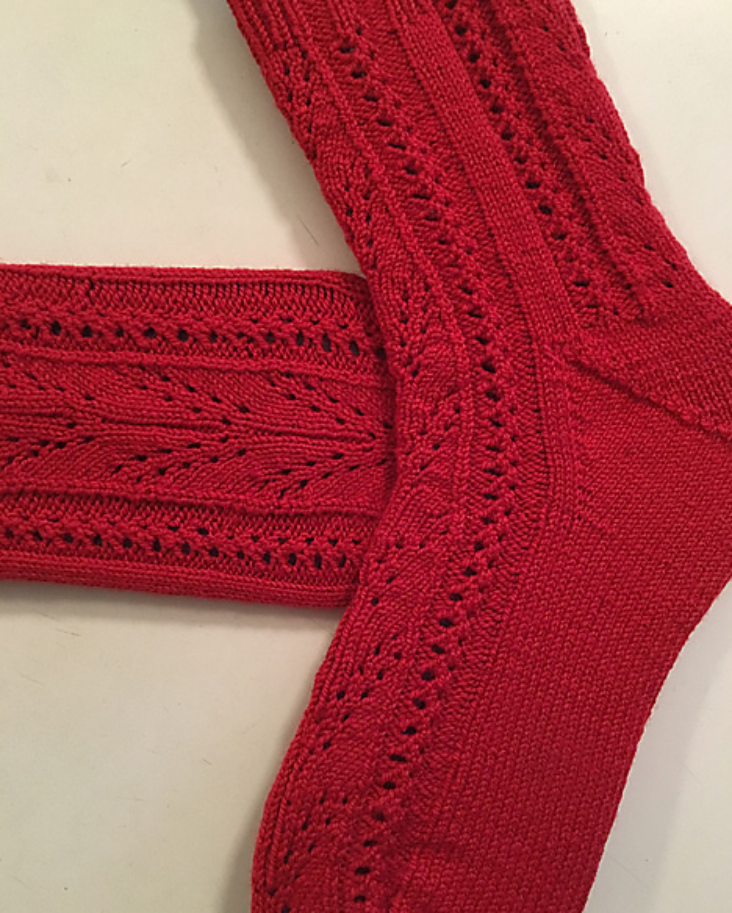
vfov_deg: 57.1
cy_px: 456
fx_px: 839
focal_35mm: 31
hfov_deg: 47.2
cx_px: 364
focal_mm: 4.15
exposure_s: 1/15
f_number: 2.2
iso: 250
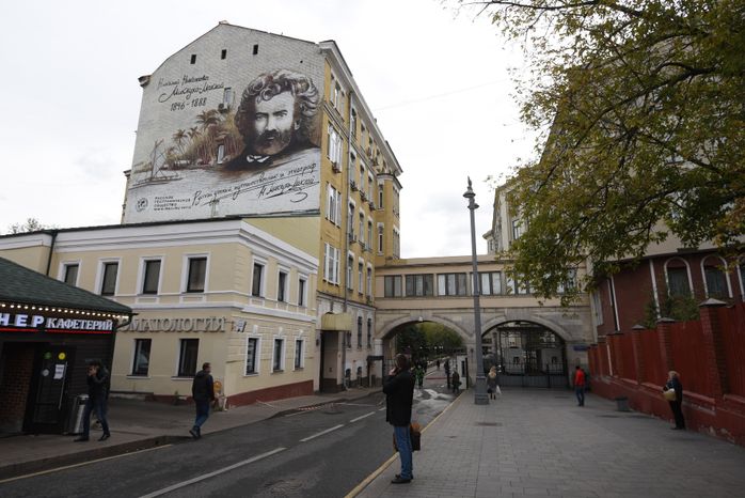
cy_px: 249
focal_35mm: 20
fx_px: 414
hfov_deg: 84.0
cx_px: 372
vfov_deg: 62.0
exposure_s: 1/200
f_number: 5
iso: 64
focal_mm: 20
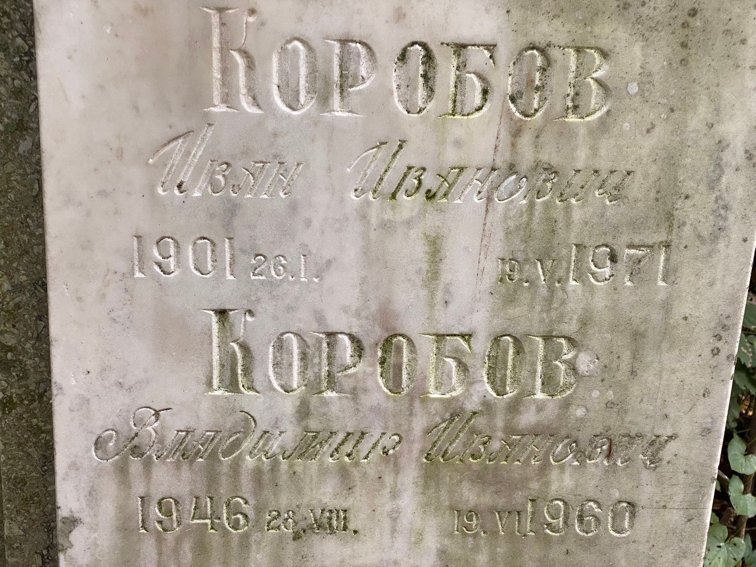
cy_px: 284
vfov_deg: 28.0
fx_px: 1136
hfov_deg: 36.8
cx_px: 378
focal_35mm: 52
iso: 160
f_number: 2
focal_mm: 6
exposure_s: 1/91
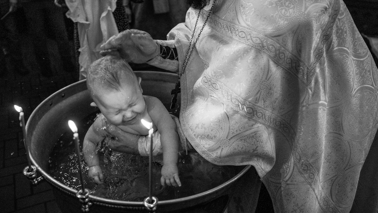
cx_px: 173
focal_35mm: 29
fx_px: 291
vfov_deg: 40.2
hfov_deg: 66.0
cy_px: 100
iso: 2500
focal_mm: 24
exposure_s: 1/320
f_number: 3.2
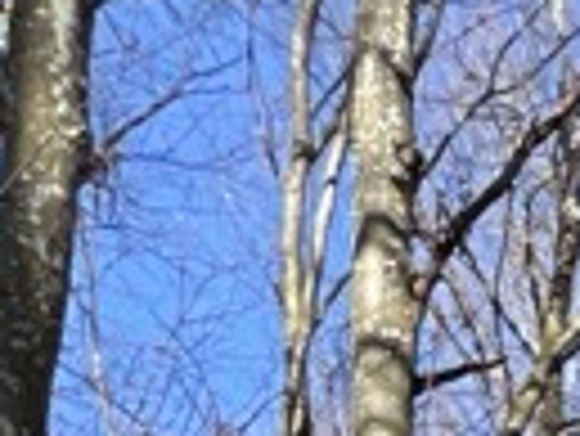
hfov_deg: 14.6
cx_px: 1268
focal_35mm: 103
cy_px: 1681
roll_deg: +3.2
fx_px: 1727
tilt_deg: +2.8
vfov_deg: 8.4
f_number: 1.8
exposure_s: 1/332
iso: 32
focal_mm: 1.57
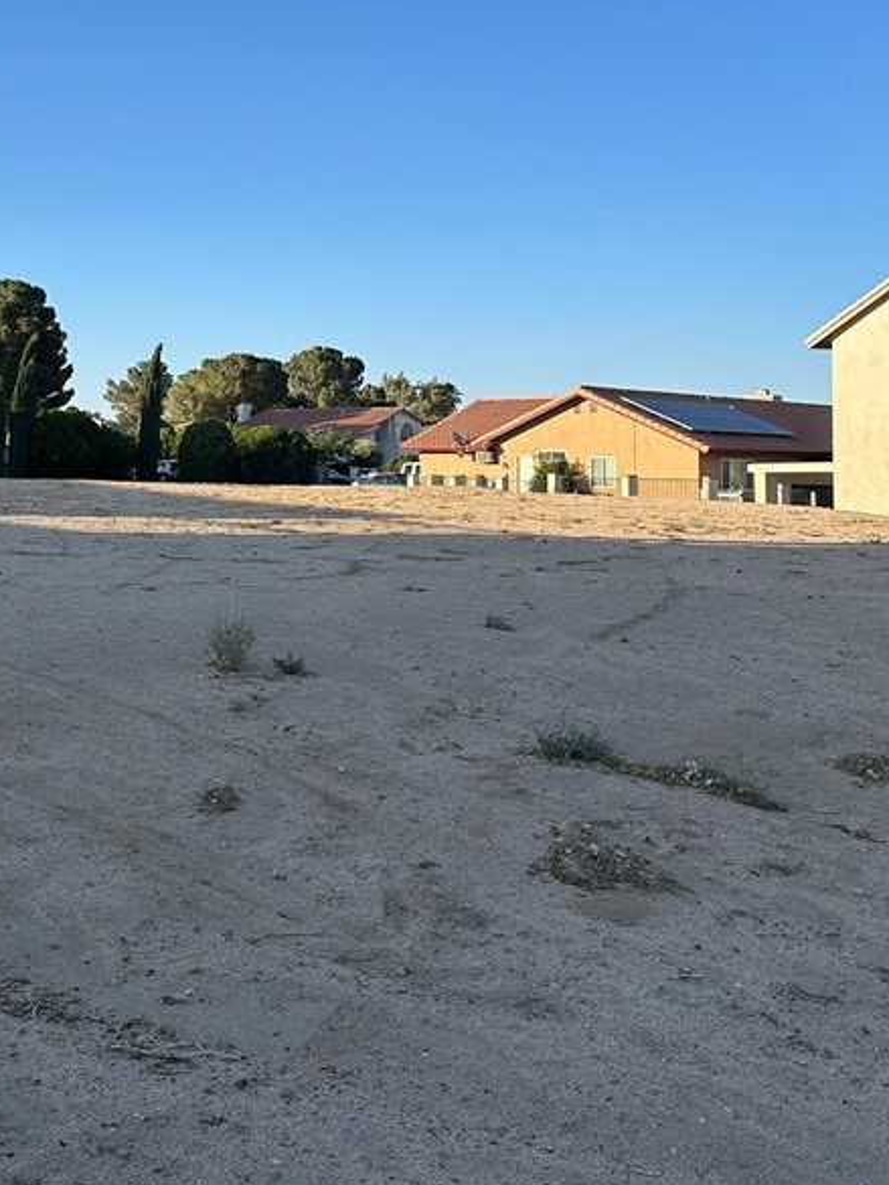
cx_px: 273
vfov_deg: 43.9
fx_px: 1438
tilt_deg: +5.9
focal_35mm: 42
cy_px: 367
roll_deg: -2.5
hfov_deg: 33.9
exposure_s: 1/2660
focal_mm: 6.86
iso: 80
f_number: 1.78
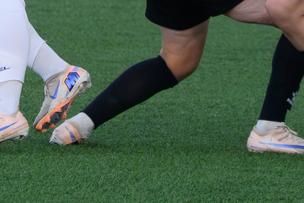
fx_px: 12944
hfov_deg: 1.3
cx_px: 36
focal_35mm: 1533
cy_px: -188
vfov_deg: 0.9
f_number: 5.6
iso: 1400
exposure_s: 1/2000
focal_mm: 185
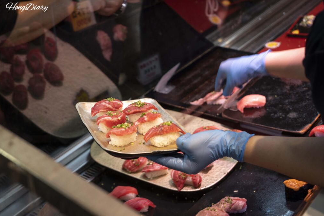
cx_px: 162
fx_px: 549
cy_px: 107
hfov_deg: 32.9
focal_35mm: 61
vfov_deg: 22.3
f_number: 5.6
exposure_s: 1/60
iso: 200
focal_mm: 60
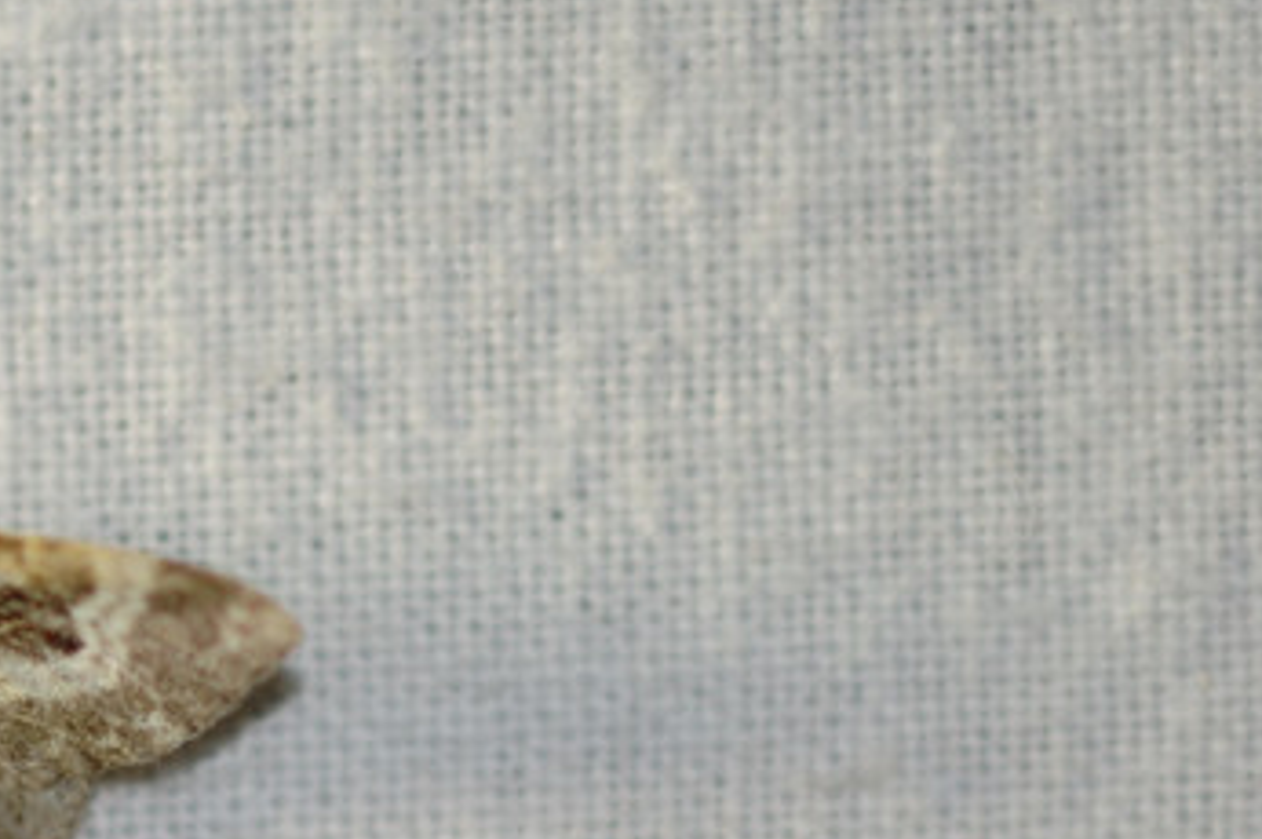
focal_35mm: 438
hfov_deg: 4.7
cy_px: 682
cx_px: -237
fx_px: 15353
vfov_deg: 3.1
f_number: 3.8
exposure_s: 1/250
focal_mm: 105
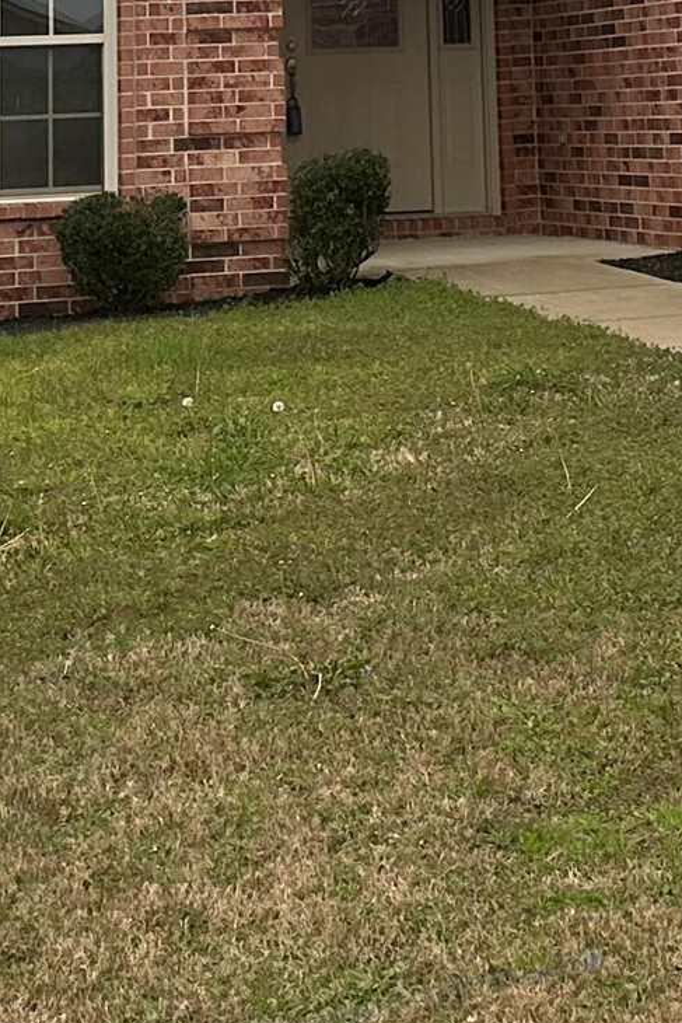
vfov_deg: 18.0
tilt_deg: +7.7
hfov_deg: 13.0
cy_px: -348
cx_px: 492
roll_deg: +2.2
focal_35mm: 105
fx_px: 2982
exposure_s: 1/496
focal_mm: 6.86
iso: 80
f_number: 1.78
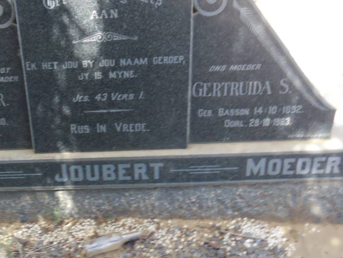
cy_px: 118
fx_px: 416
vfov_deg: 34.4
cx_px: 87
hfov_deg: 43.4
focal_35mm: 42
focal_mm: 4.9
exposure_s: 1/139
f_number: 3.5
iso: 80
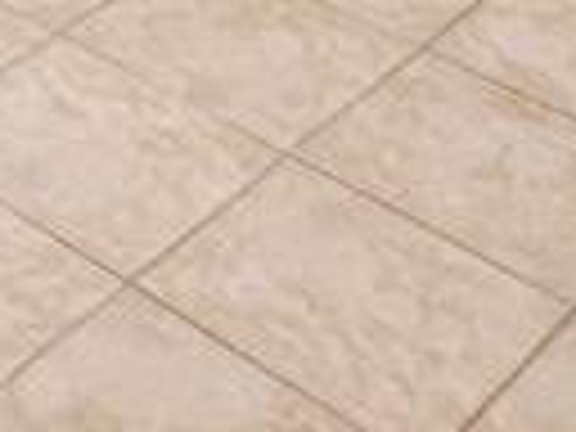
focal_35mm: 112
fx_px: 1864
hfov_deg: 14.8
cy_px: -468
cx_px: -526
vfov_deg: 11.7
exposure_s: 1/99
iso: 250
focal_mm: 2.22
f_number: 2.2
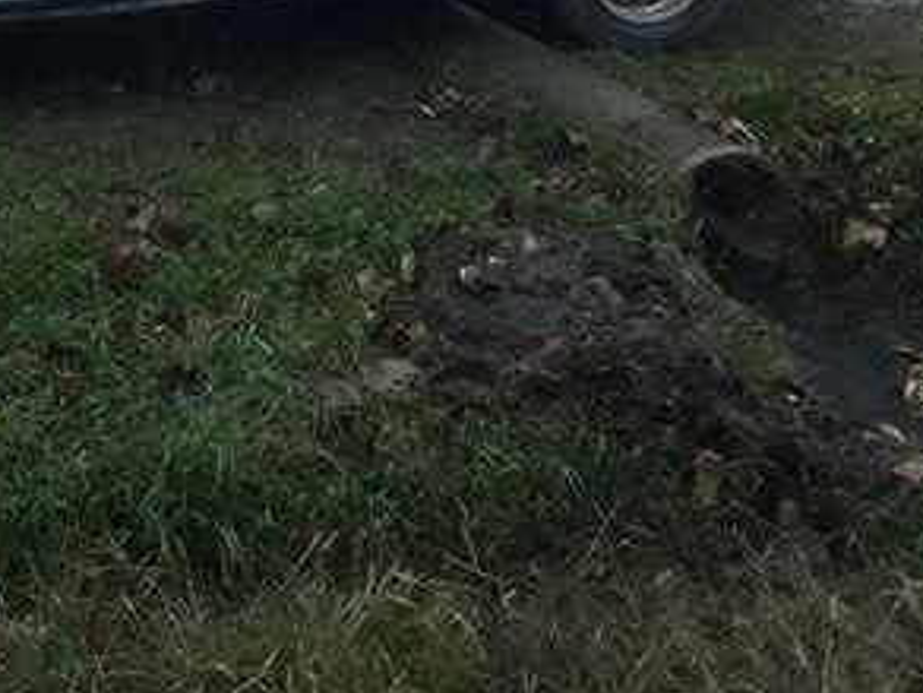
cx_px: 142
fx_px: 1627
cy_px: -62
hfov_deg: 30.6
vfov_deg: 22.7
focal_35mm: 61
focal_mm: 3.6
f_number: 1.9
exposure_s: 1/17
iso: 500
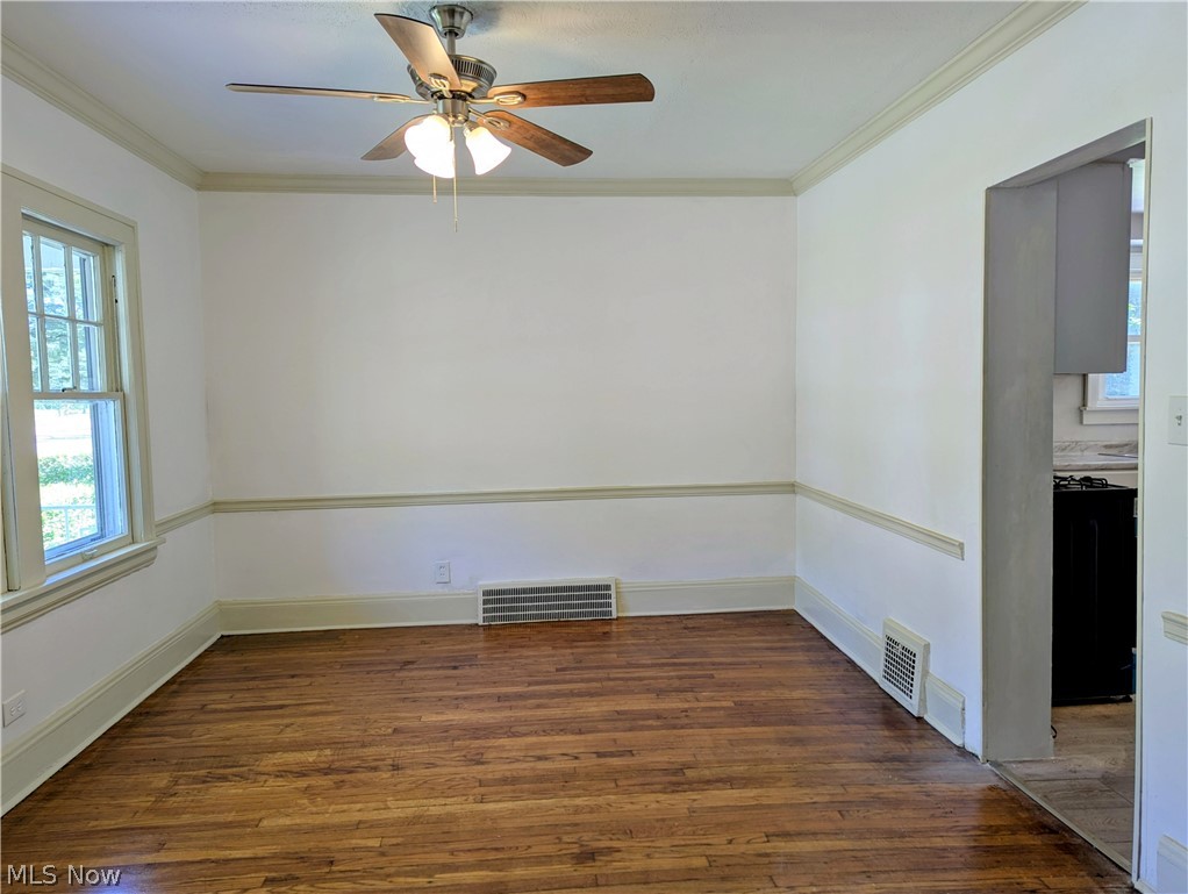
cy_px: 447
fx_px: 825
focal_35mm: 24
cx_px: 594
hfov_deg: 71.5
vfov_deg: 56.9
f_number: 1.85
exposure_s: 1/42.1
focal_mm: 6.81
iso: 28
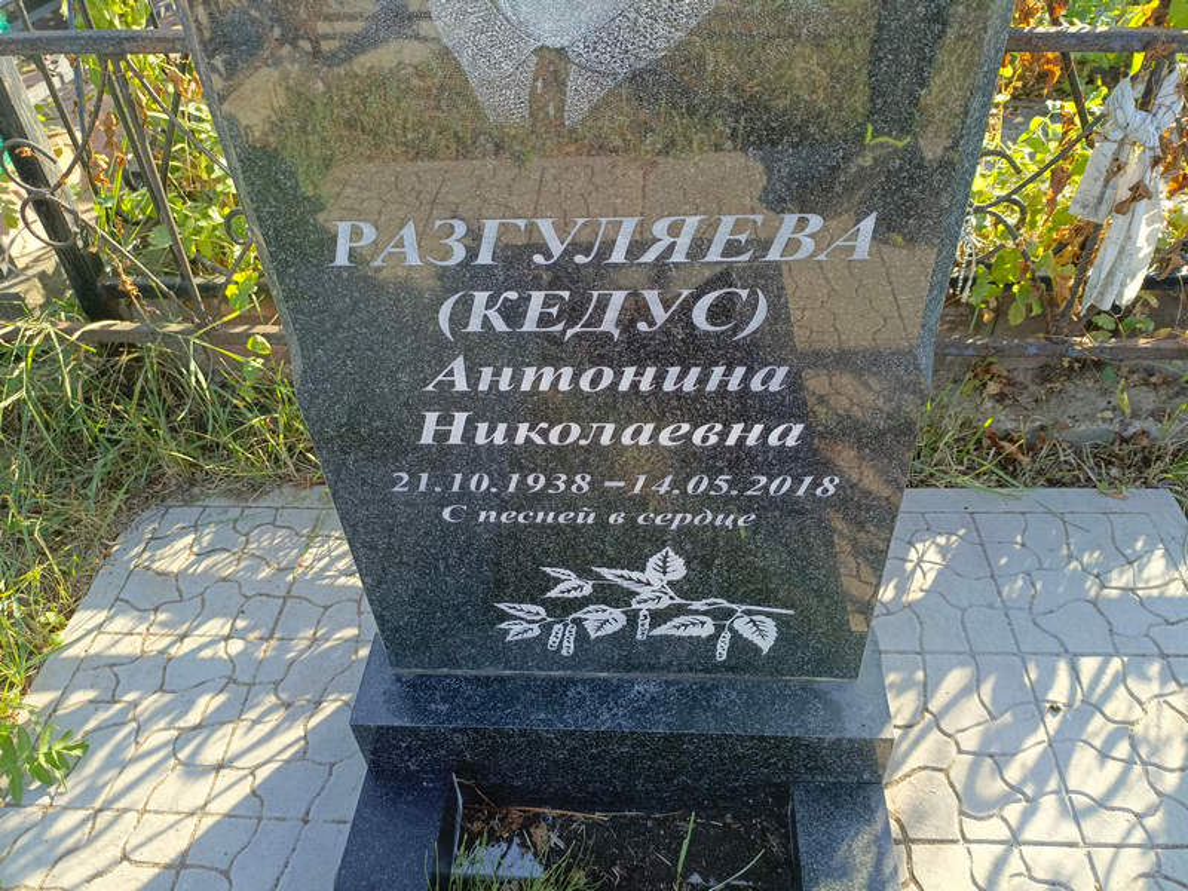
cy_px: 446
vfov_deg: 54.9
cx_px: 594
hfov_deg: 69.4
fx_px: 858
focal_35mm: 25
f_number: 1.69
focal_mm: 4.76
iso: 111
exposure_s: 1/166
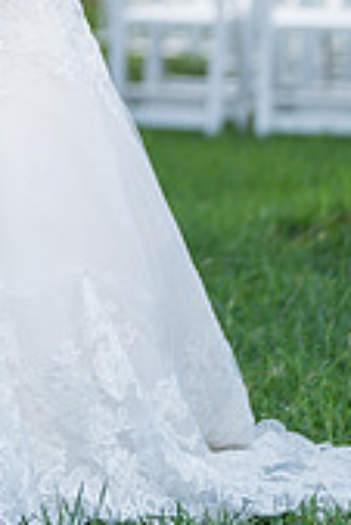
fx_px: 5706
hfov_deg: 3.5
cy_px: -115
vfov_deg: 5.2
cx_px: -47
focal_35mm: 391
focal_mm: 147
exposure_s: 1/200
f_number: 2.8
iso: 100
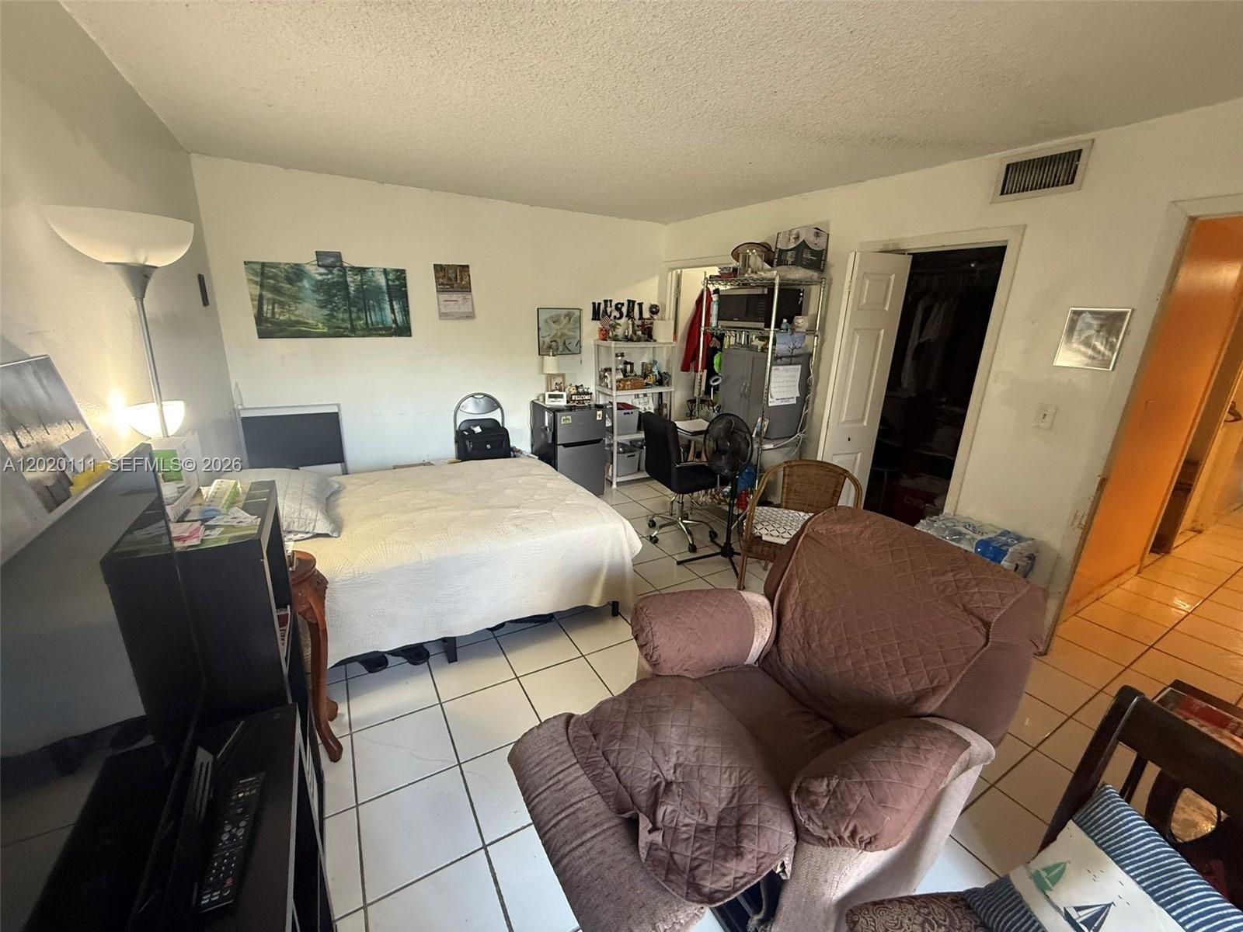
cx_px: 622
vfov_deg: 85.7
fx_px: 503
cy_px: 466
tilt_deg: -17.6
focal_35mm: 14
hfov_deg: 102.1
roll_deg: -1.9
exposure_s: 1/60
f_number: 2.2
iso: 320
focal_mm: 2.22
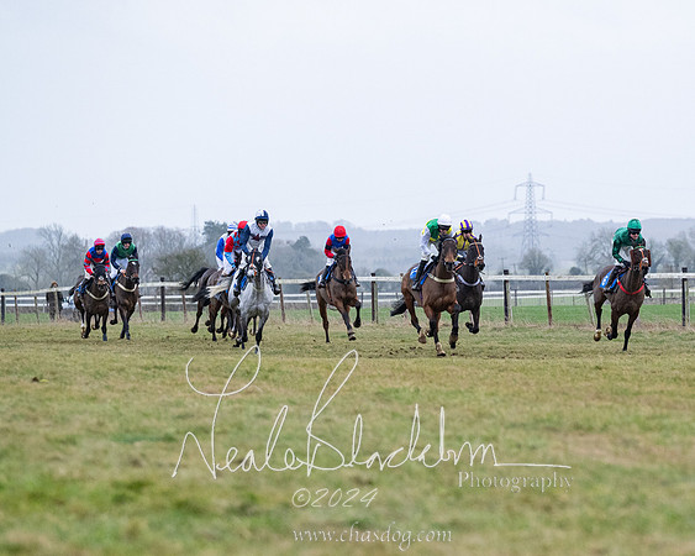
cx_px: 563
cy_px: 421
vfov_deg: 6.1
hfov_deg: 7.6
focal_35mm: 254
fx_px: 5230
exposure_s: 1/1250
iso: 1250
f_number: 4
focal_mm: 145
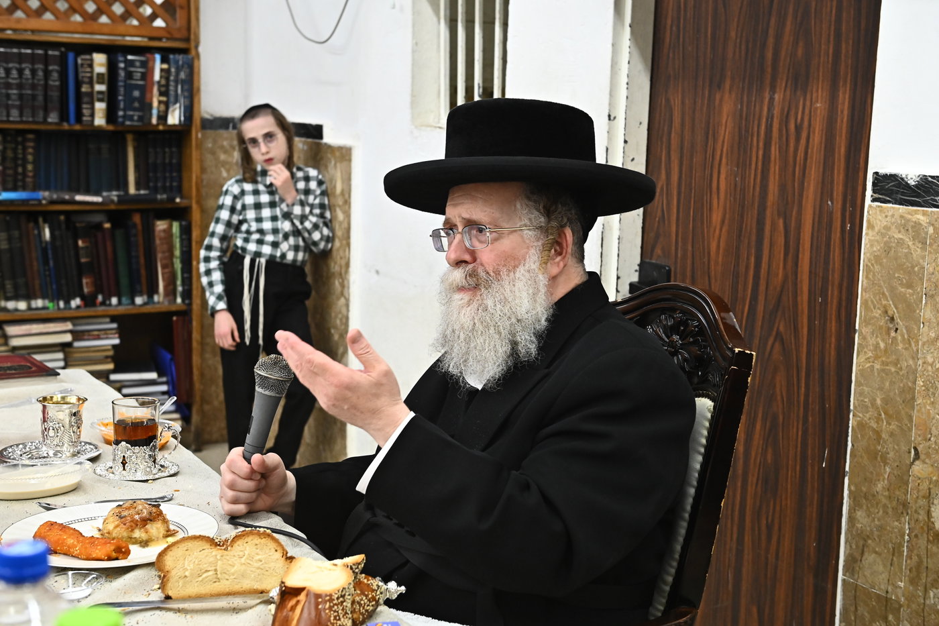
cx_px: 470
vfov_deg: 24.6
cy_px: 313
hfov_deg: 36.3
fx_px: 1434
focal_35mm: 55
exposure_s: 1/200
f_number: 5.6
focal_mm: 55
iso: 3200
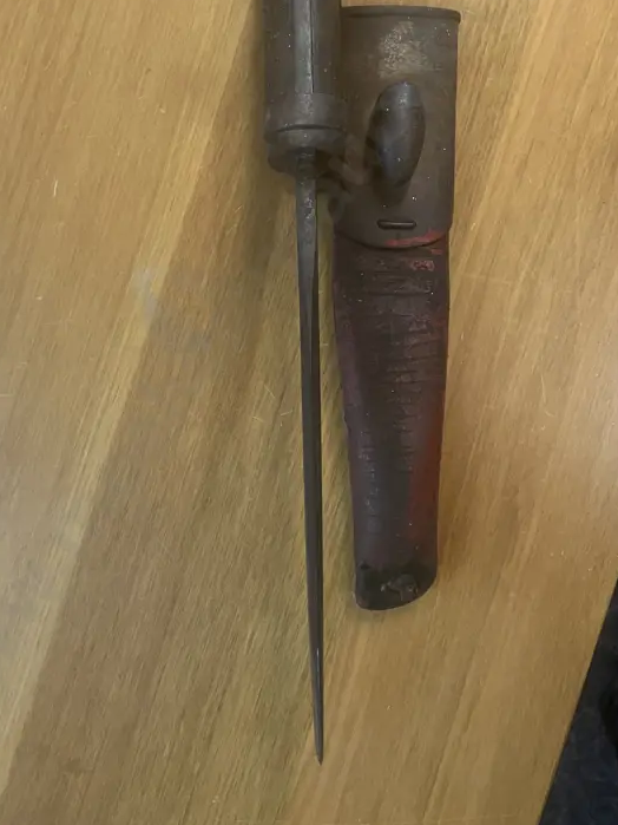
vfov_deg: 44.8
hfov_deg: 35.1
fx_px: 976
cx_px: 290
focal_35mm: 41
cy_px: 247
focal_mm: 3.99
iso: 160
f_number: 1.8
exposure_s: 1/50
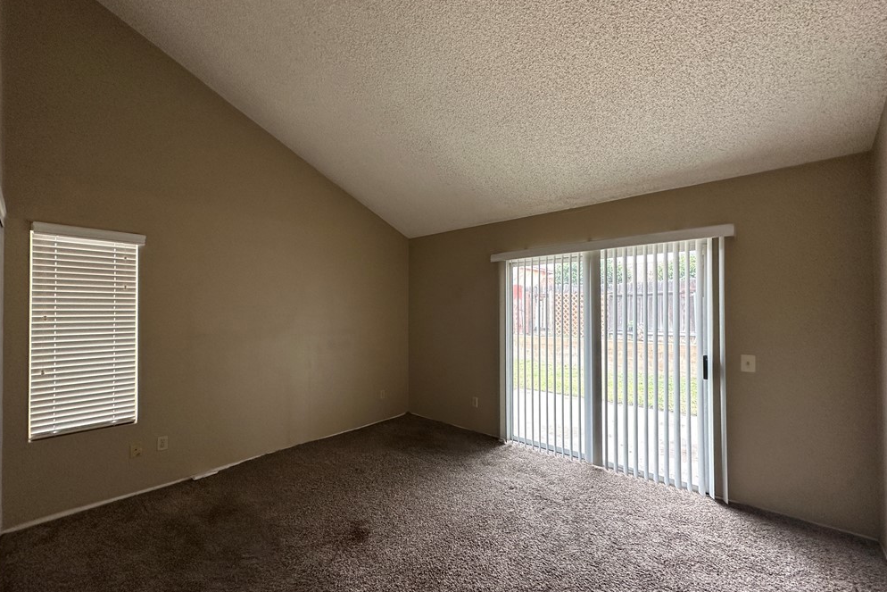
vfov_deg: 77.3
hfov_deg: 100.4
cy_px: 305
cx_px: 433
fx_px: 370
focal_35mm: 15
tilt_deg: +0.8
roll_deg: +0.0
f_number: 2.2
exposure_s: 1/120
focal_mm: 2.22
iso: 200
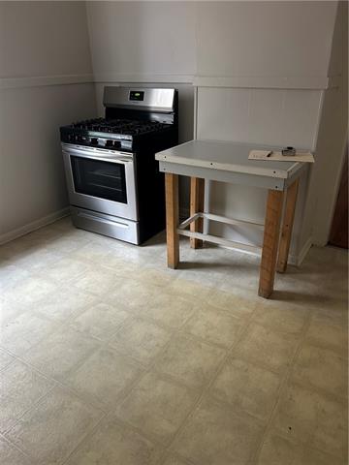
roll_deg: +0.3
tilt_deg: -25.4
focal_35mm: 26
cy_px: 232
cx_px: 174
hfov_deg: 53.1
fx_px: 350
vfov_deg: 67.3
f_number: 1.5
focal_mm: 5.7
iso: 250
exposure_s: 1/60
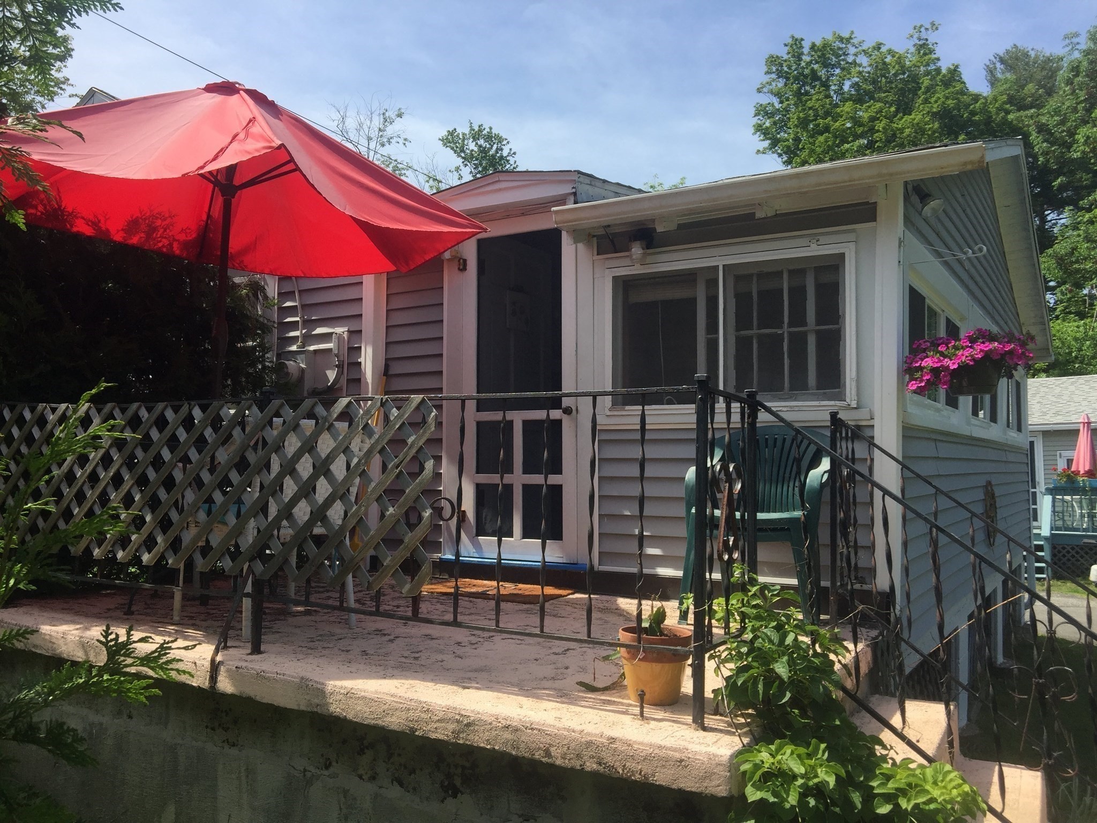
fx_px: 919
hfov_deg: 61.7
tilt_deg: +4.3
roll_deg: -0.1
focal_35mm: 29
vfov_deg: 48.2
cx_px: 548
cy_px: 412
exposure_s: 1/1464
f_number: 2.2
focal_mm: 4.15
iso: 32
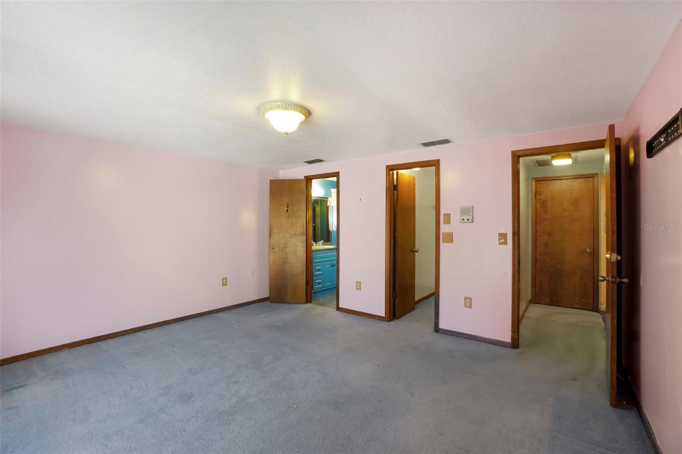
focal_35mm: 15
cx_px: 341
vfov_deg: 77.3
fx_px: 284
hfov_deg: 100.4
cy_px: 227
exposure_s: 1/10
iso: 400
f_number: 8
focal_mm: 10
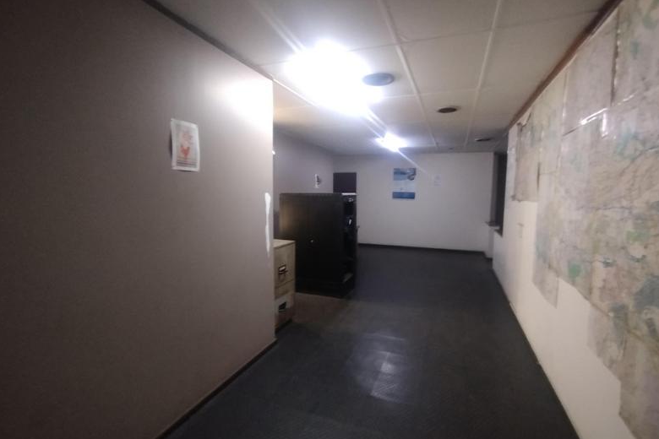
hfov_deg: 96.7
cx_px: 333
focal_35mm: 16
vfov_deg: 73.7
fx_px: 293
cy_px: 225
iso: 500
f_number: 2.2
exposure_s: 1/20
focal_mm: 1.65
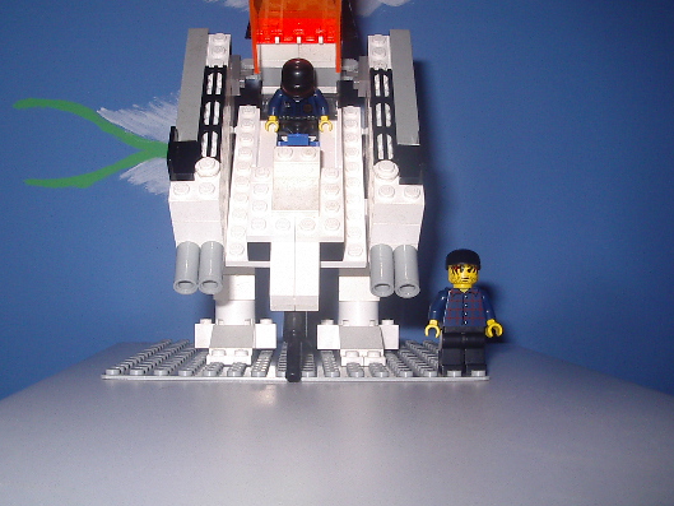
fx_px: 896
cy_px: 213
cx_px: 296
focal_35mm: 46
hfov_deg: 41.2
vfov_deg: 31.5
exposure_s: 1/60
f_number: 4.8
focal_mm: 5.8
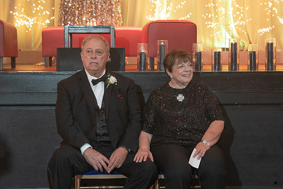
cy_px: 95
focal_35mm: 90
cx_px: 153
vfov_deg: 15.3
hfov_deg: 22.7
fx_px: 704
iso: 4000
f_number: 4
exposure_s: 1/100
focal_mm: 70
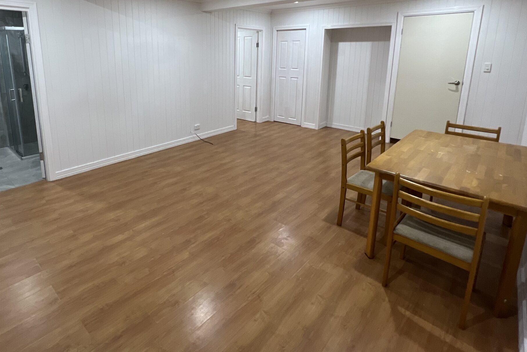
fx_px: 278
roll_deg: +0.0
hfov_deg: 86.3
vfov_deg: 62.6
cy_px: 111
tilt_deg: -11.5
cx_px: 223
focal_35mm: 19
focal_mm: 1.57
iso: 125
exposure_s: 1/50
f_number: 1.8
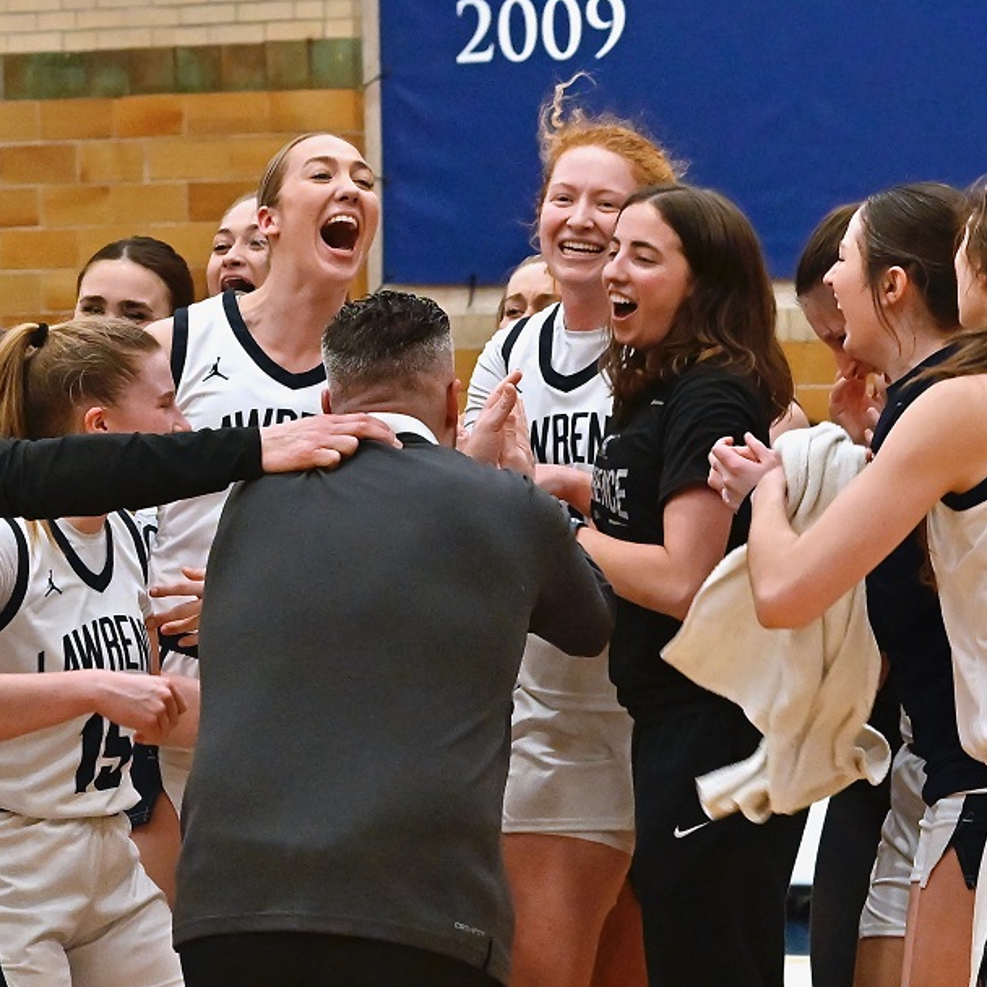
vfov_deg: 9.9
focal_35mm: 176
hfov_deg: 9.9
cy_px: 830
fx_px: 5678
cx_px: 411
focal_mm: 70
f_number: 5.6
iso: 4000
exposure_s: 1/640
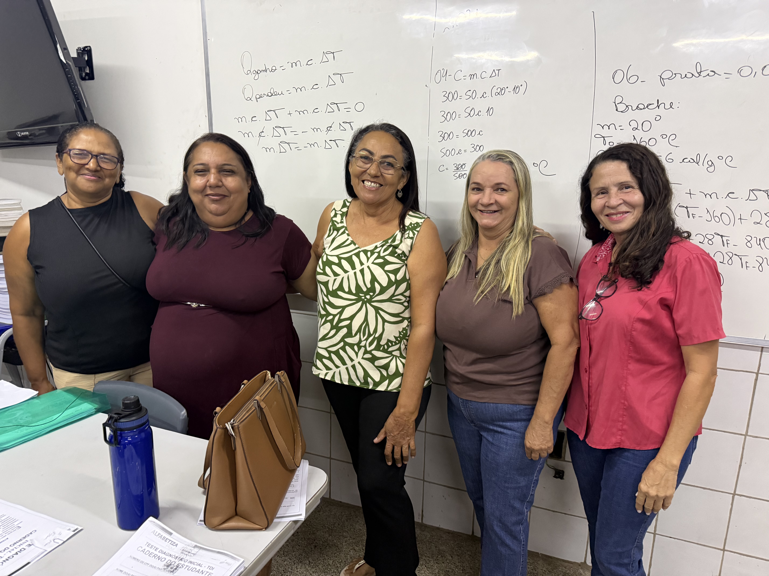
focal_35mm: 24
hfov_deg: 71.6
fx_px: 533
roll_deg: -0.9
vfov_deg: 56.8
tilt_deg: -12.6
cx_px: 384
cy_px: 288
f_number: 1.78
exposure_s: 1/60
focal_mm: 6.76
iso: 640
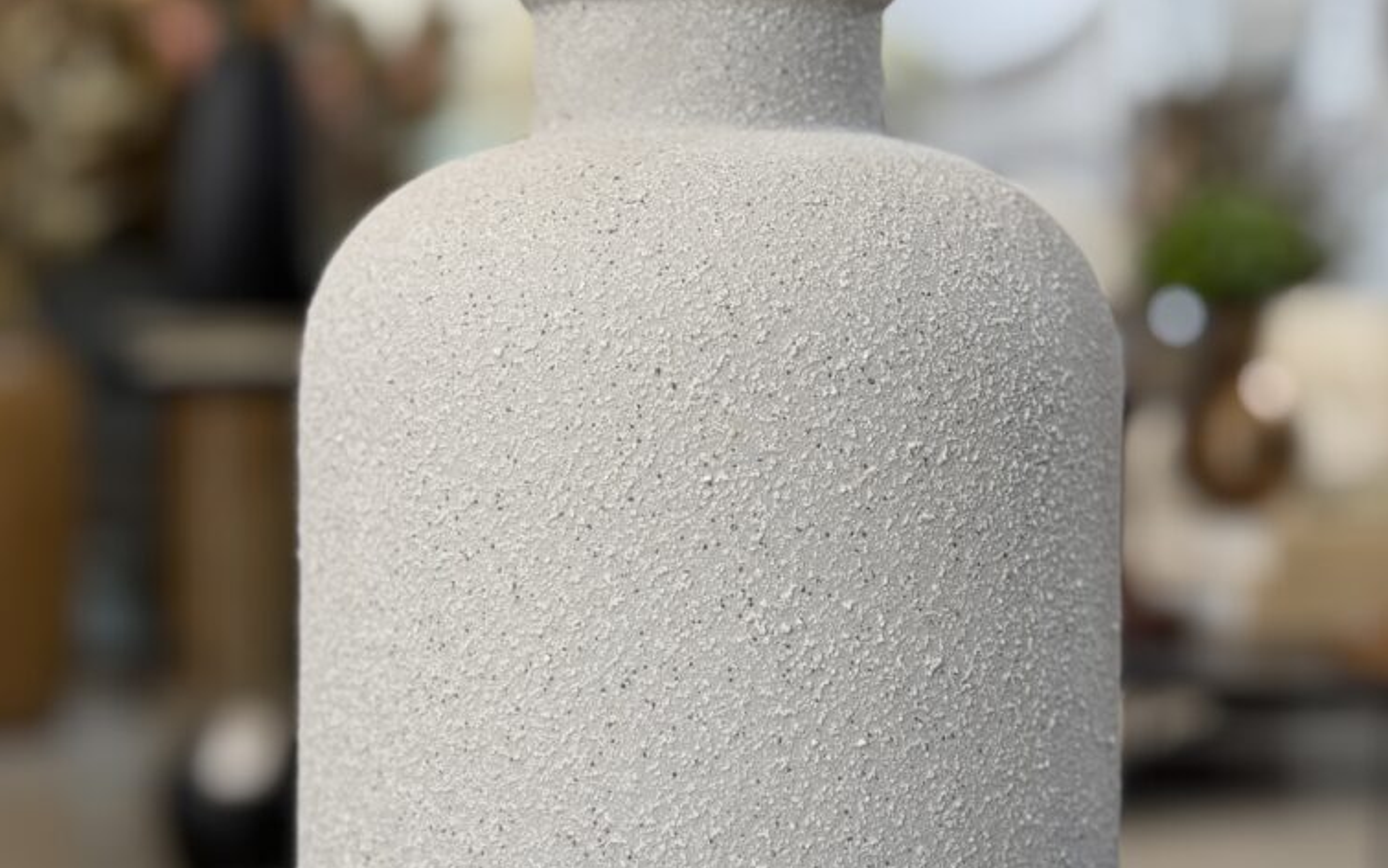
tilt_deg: -1.1
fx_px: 2610
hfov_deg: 29.8
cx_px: 700
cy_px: 434
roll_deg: -0.6
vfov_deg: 18.9
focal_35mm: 69
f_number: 1.78
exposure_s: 1/60
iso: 64
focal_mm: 6.76
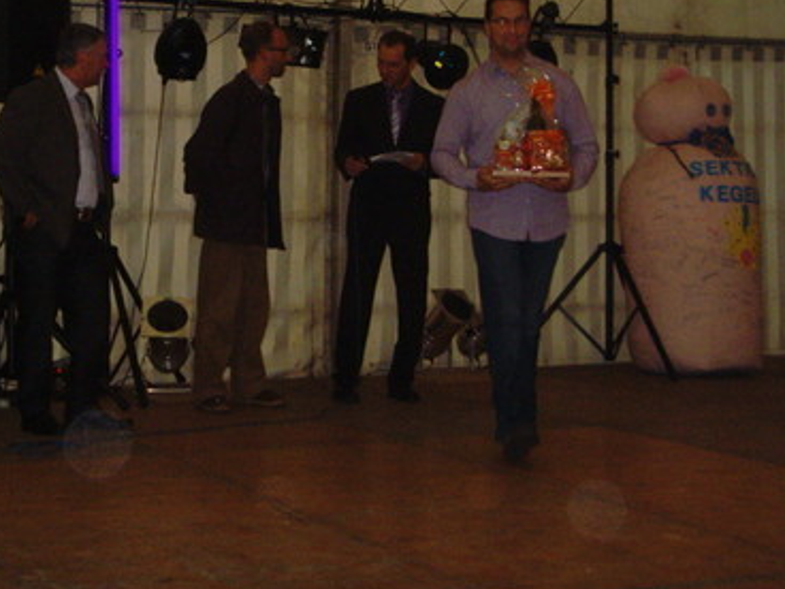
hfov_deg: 28.5
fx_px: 1542
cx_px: 316
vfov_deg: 21.6
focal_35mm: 68
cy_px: 229
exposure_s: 1/45
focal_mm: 8.8
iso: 400
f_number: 3.8
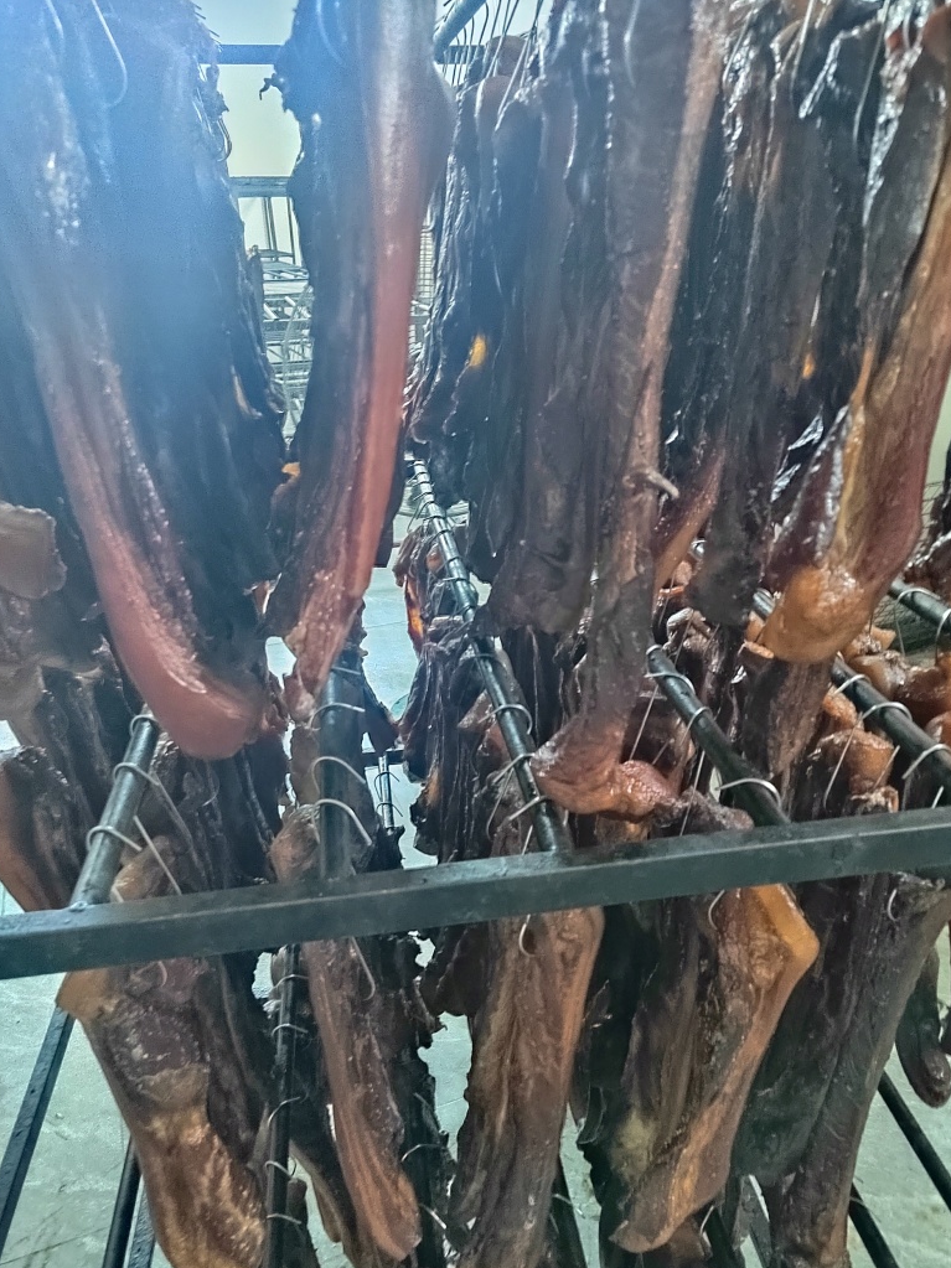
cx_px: 460
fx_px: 879
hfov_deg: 56.8
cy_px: 629
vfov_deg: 71.6
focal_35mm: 24
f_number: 1.9
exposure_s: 1/11.1
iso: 6240
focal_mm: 5.52
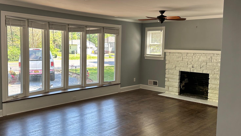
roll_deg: -0.9
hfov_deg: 55.2
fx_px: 230
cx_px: 107
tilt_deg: -5.2
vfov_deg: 32.8
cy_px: 63
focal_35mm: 36
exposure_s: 1/161
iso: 100
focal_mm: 6.86
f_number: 1.78
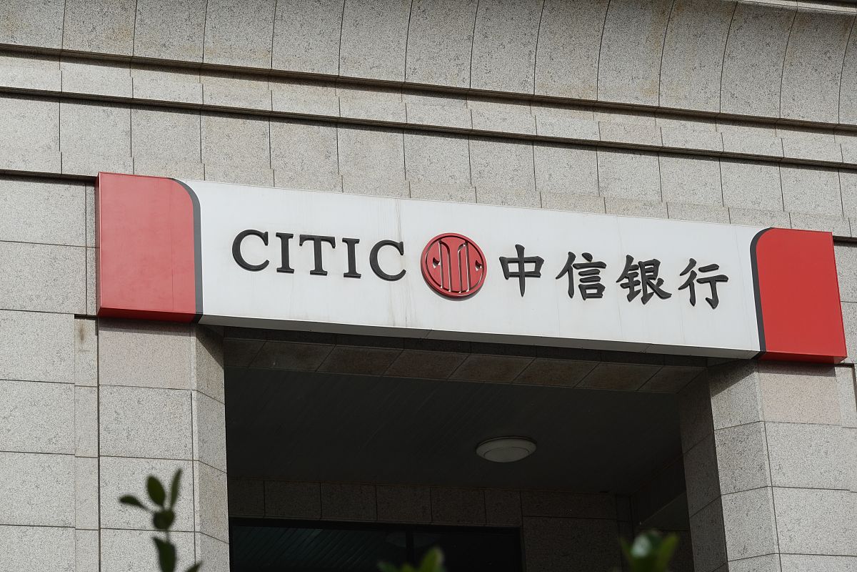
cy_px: 286
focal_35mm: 104
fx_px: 2476
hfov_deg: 19.6
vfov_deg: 13.2
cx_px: 428
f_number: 5
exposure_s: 1/1000
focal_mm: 38.13
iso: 125
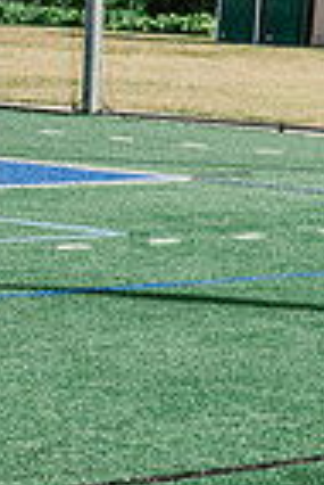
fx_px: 3084
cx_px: -610
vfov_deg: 9.0
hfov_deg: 5.7
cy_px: 138
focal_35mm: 229
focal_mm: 56
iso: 640
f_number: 5.6
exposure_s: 1/2500
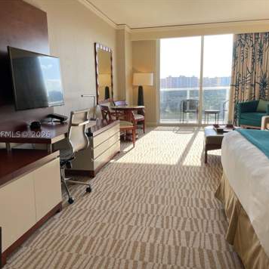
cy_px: 134
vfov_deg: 52.5
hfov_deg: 52.4
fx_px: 273
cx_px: 120
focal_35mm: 31
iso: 32
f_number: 1.6
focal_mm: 4.2
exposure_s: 1/209
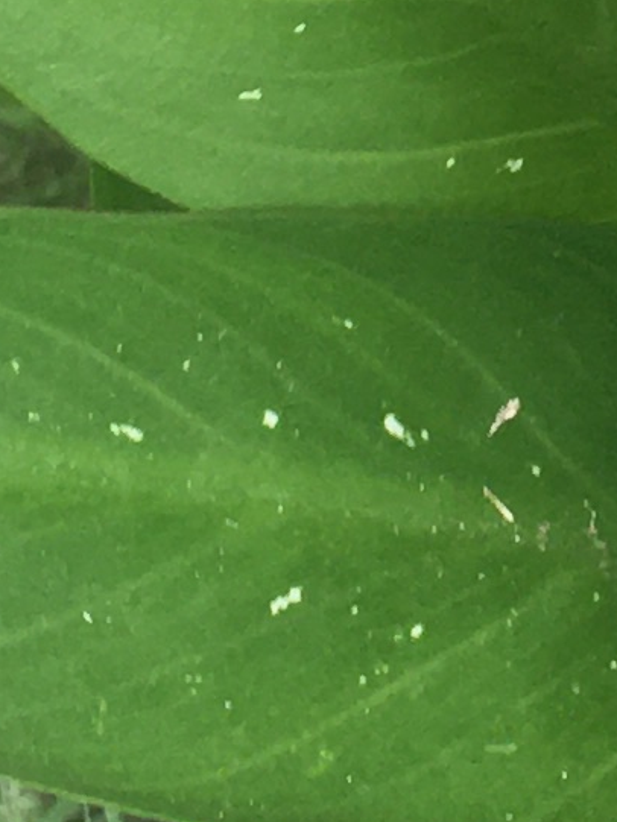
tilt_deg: -45.4
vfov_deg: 8.9
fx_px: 5131
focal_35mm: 216
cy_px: -520
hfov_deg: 6.8
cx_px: 956
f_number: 2.2
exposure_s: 1/100
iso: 40
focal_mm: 4.15
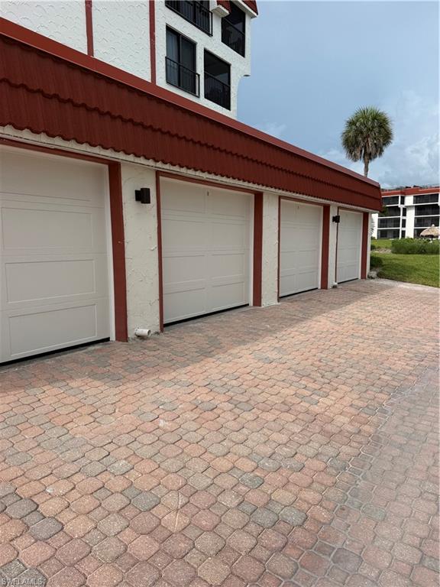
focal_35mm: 24
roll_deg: +0.4
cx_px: 220
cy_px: 294
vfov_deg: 71.6
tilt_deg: -6.6
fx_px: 407
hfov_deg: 56.8
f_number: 1.78
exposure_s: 1/3953
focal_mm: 6.76
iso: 80
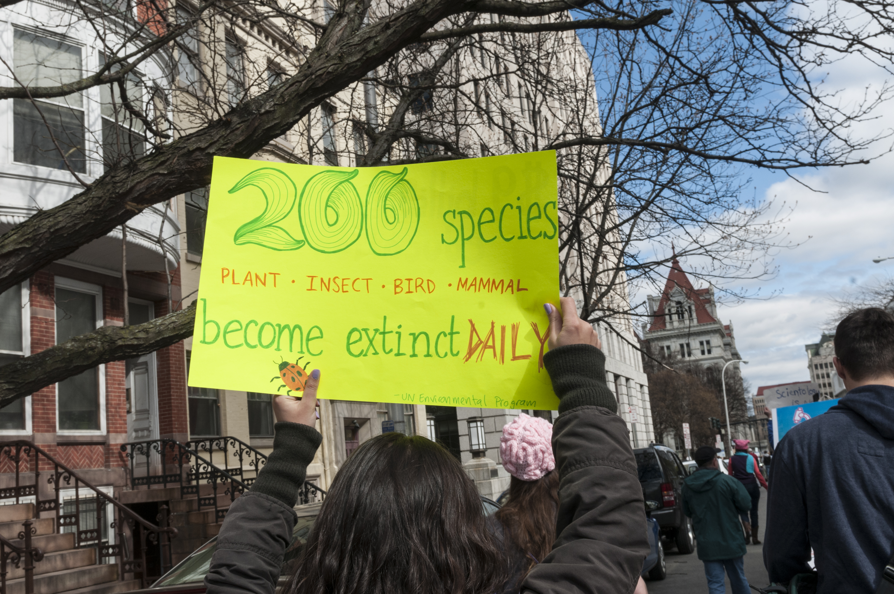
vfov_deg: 36.8
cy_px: 297
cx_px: 447
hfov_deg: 53.2
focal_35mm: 36
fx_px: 893
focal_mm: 24
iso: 200
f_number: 16
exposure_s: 1/160
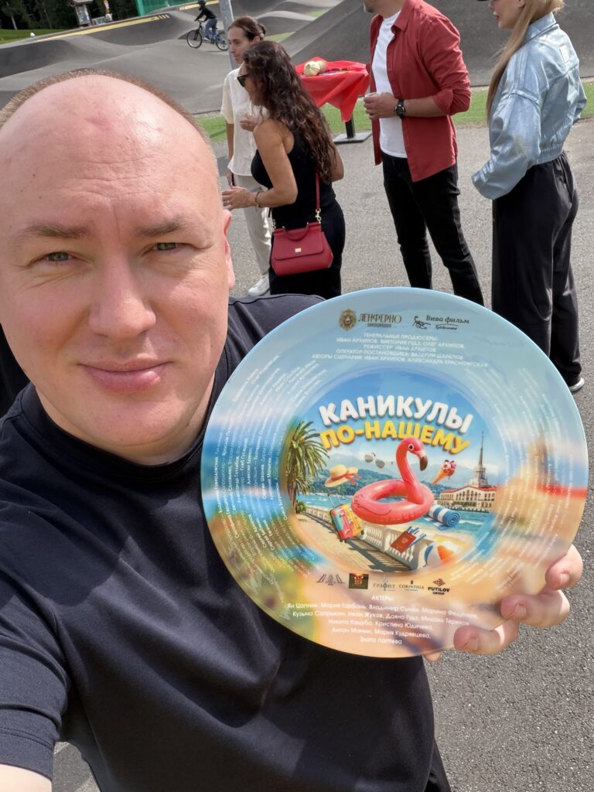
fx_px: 686
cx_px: 297
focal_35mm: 30
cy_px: 396
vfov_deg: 60.0
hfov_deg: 46.8
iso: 25
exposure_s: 1/638
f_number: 1.9
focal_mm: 2.71
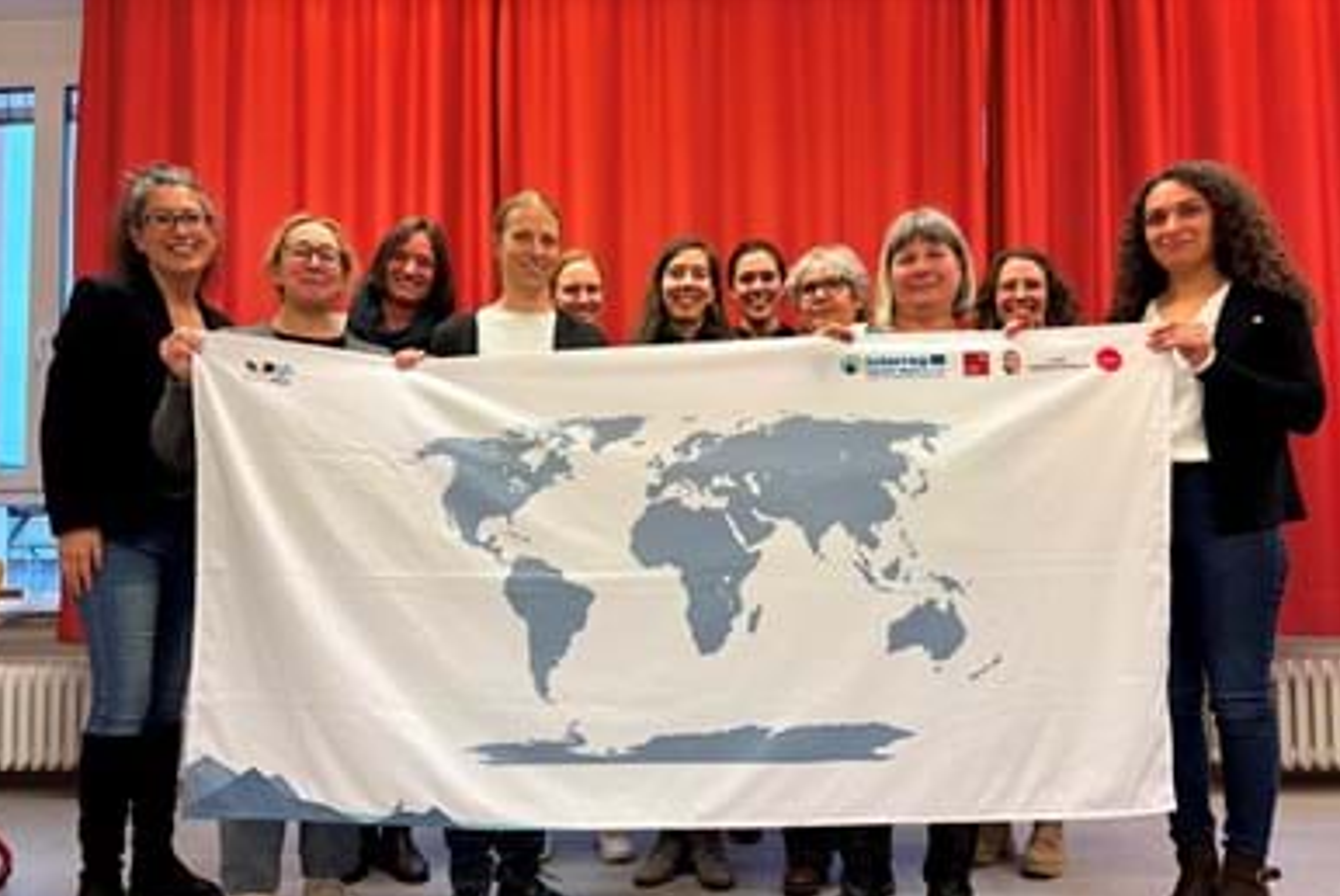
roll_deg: +0.6
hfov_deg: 65.4
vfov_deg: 46.3
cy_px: 514
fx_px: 1043
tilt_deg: +2.7
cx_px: 673
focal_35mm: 28
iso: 100
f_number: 1.6
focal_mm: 5.96
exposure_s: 1/50
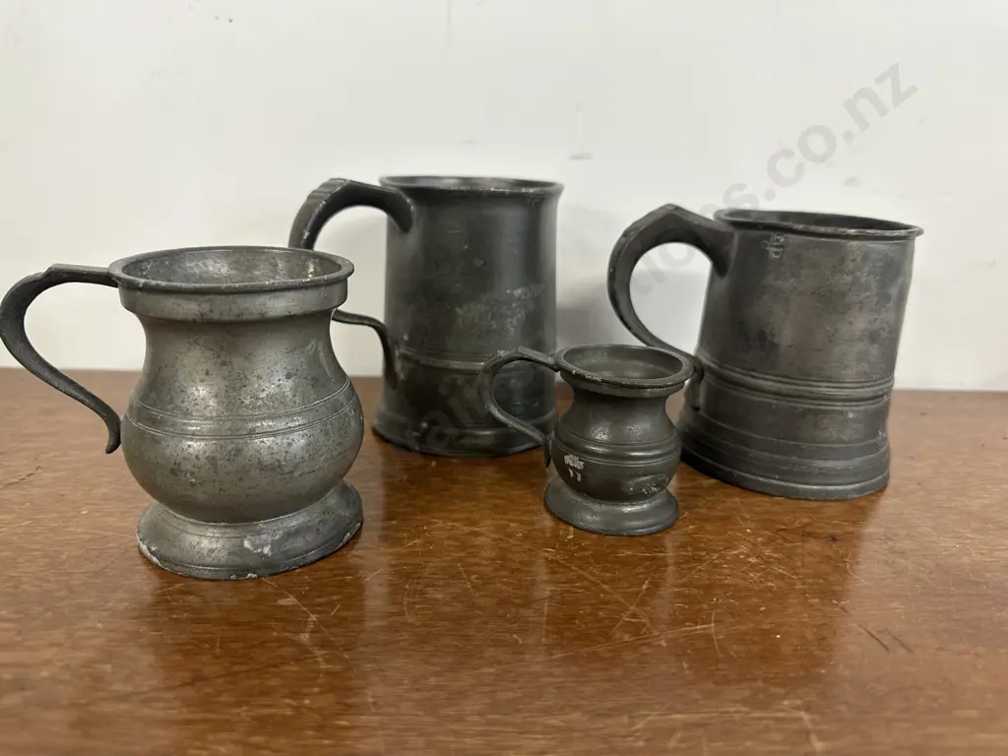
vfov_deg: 56.8
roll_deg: -1.5
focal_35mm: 24
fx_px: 699
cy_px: 378
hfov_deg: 71.6
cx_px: 504
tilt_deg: -17.7
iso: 200
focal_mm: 6.86
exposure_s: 1/50
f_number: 1.78
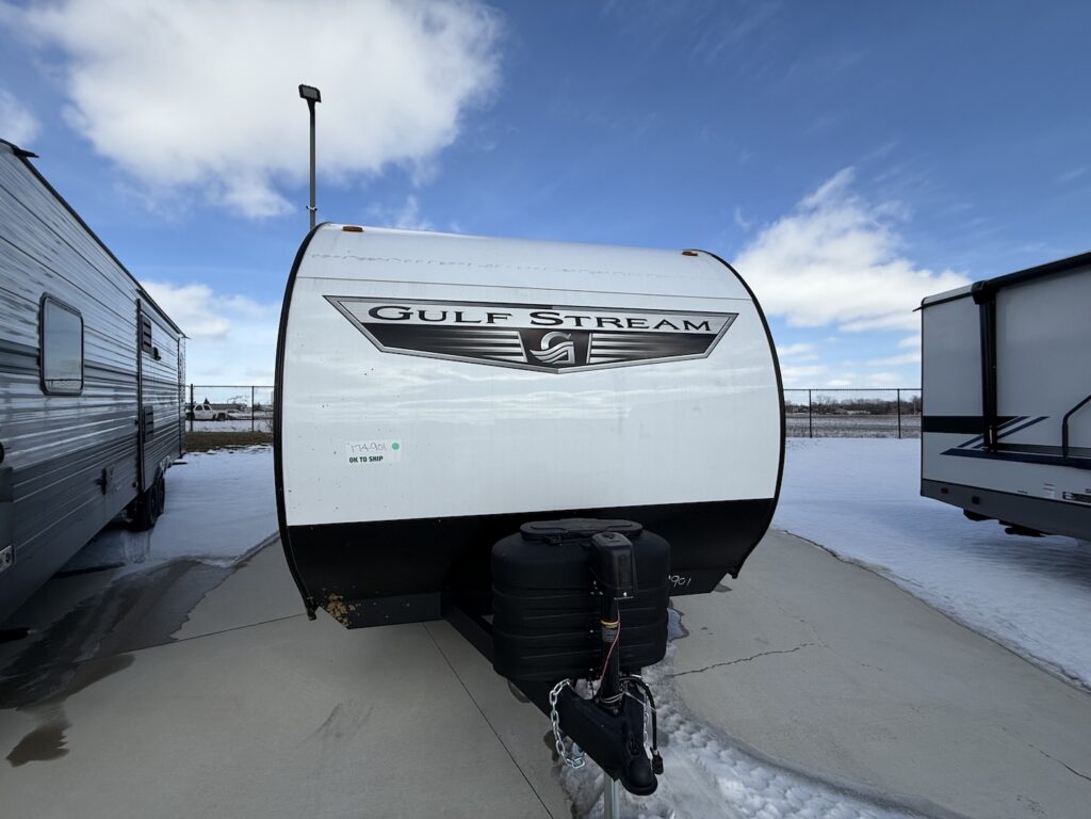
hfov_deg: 102.1
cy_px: 410
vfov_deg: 85.7
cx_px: 546
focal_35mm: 14
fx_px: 441
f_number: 2.2
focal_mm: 2.22
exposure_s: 1/3289
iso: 50
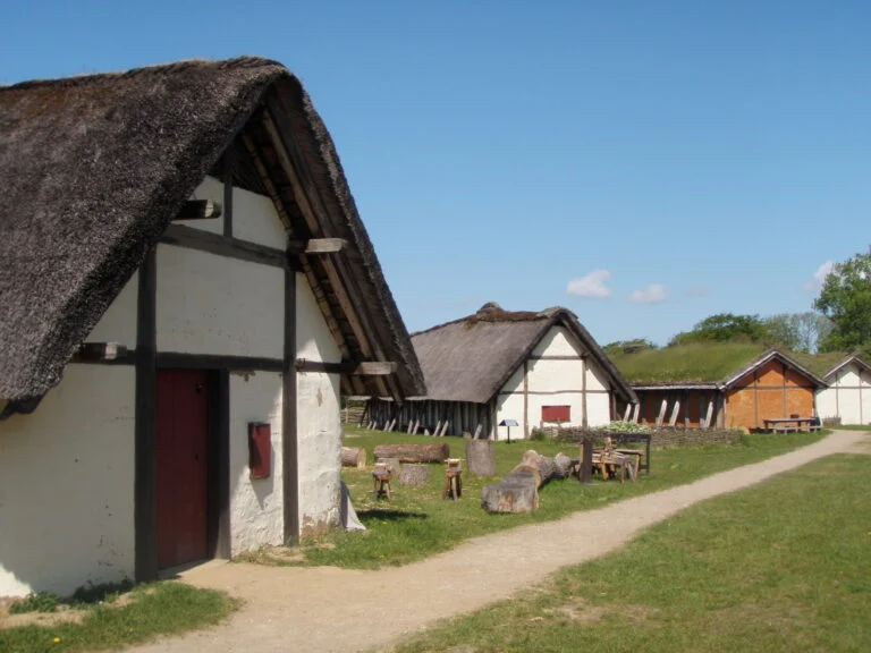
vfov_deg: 37.7
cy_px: 326
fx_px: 956
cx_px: 436
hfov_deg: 49.0
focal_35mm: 38
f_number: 4.5
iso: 80
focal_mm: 6.7
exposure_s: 1/640
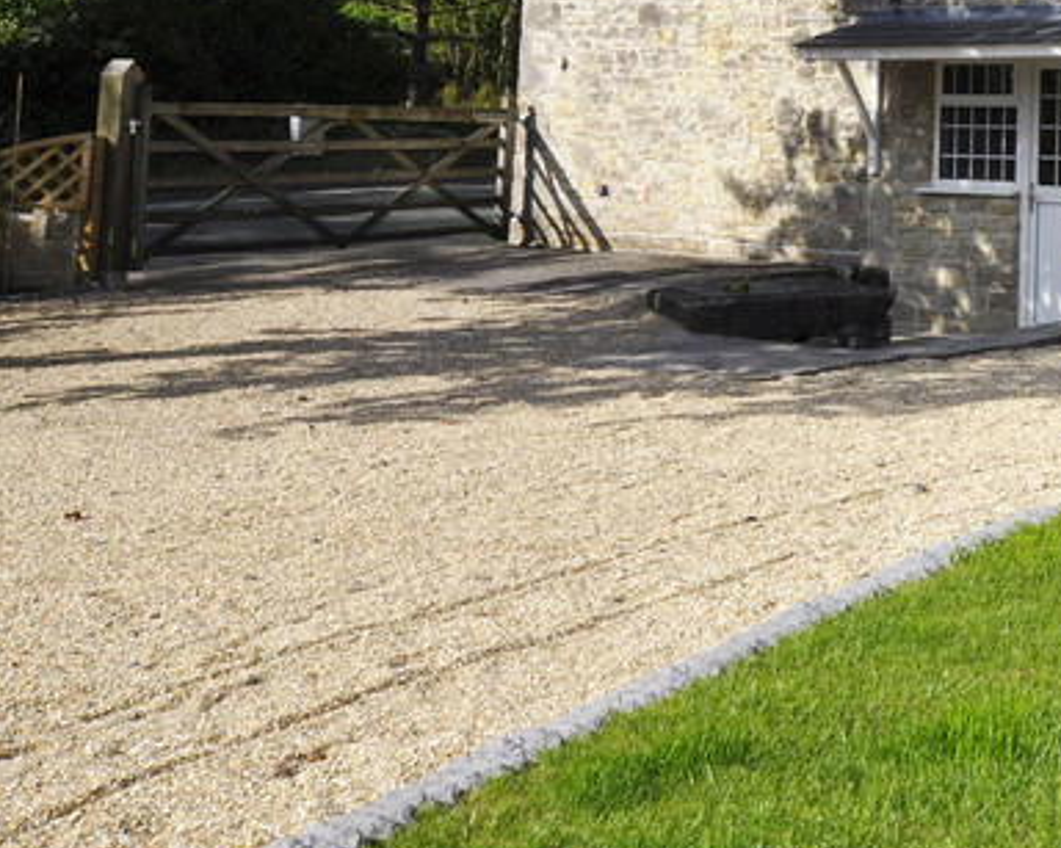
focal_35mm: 60
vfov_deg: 24.0
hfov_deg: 27.6
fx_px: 1884
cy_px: -50
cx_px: 1279
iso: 200
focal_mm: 16
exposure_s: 1/400
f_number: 10
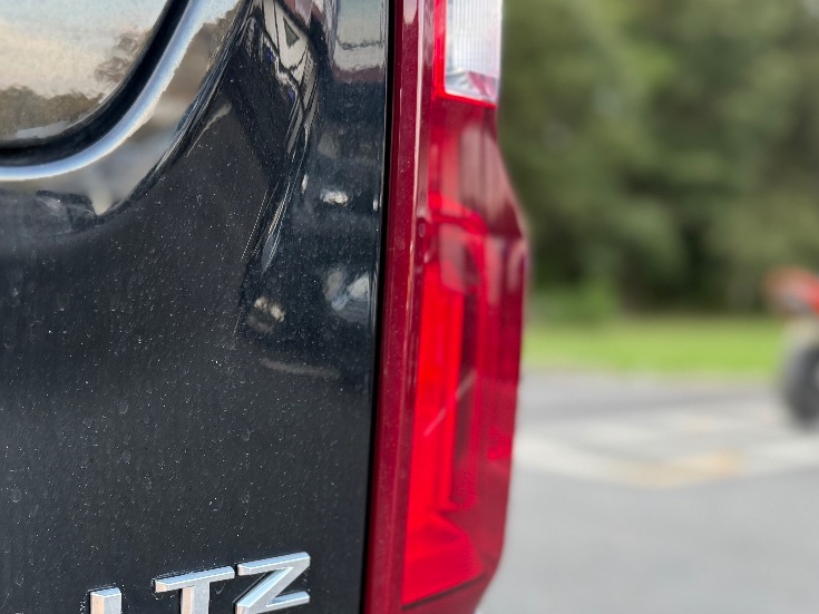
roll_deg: -0.1
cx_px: 234
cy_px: 481
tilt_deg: -8.6
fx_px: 1112
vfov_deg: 30.2
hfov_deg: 39.6
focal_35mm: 47
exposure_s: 1/155
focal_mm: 6.76
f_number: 1.78
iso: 160
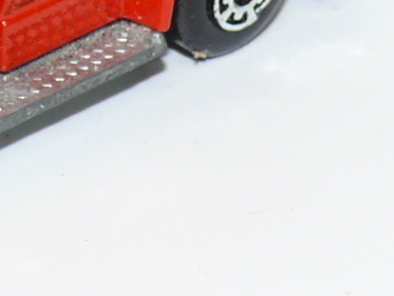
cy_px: -90
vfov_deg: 4.3
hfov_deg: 5.7
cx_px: -178
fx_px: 3903
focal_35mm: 343
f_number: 4
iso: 100
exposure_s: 1/30
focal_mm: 12.6
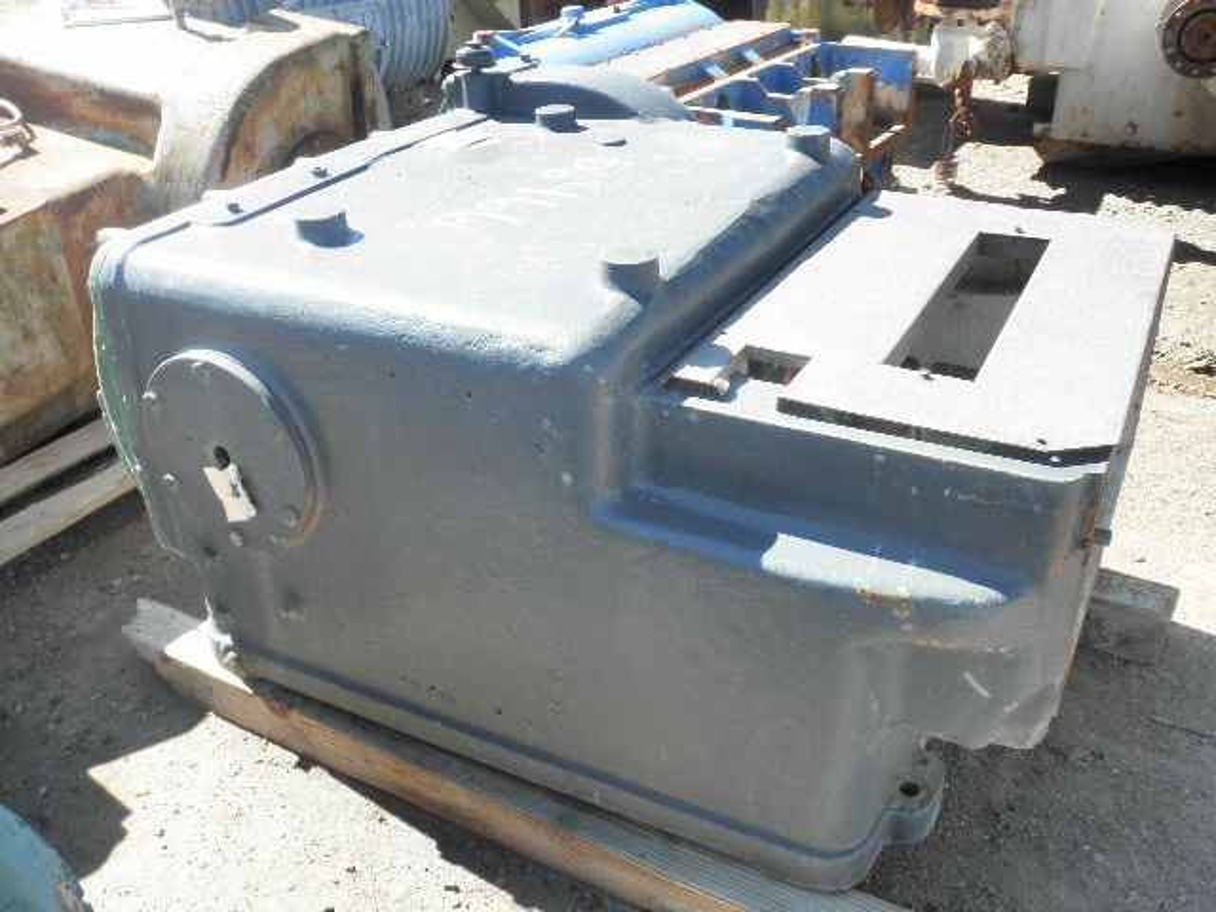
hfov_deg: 52.6
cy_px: 456
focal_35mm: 35
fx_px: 1229
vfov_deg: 40.7
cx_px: 608
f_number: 3.2
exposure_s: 1/320
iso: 64
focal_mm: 6.1
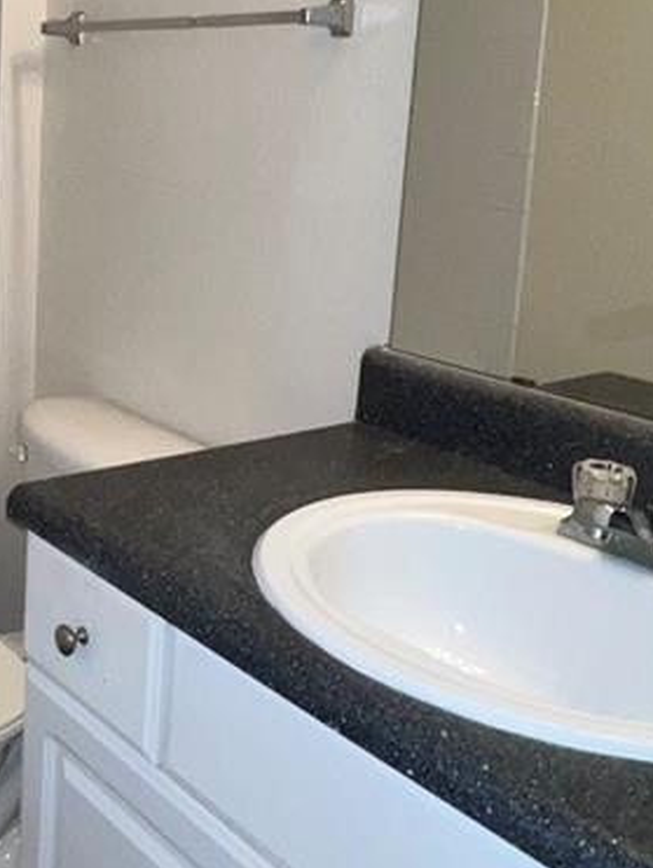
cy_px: 255
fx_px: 1055
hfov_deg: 31.7
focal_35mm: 42
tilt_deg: -8.8
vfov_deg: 43.8
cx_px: -5
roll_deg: -1.0
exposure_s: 1/60
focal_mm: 1.57
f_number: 1.8
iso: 64
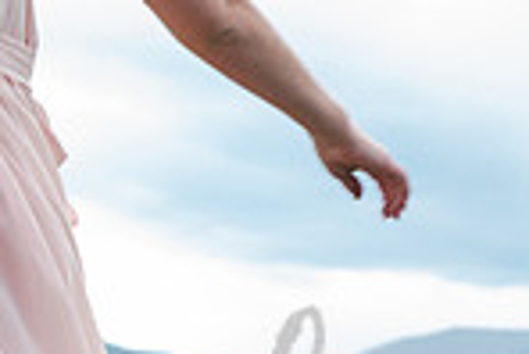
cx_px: 122
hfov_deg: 10.0
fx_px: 3030
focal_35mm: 206
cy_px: 461
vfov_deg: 6.6
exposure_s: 1/800
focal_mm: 50
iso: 500
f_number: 5
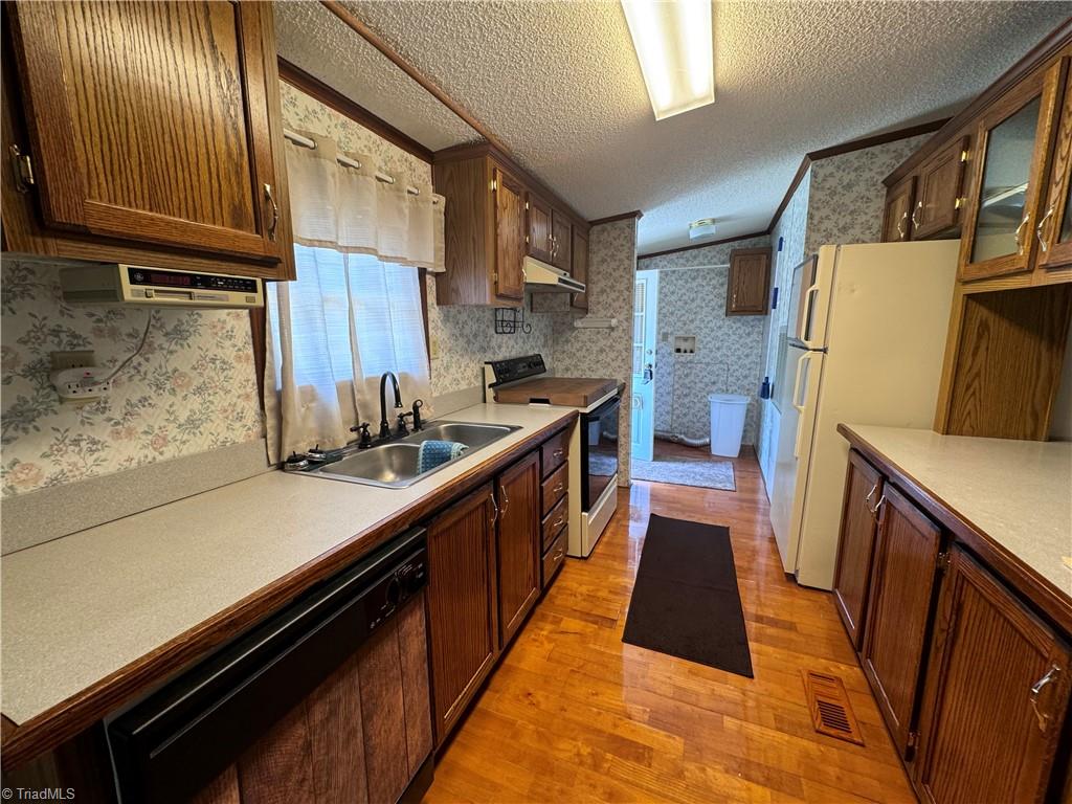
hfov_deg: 102.1
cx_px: 536
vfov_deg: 85.7
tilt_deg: -9.2
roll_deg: +0.8
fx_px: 434
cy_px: 402
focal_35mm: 14
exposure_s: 1/60
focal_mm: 2.22
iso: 200
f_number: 2.2
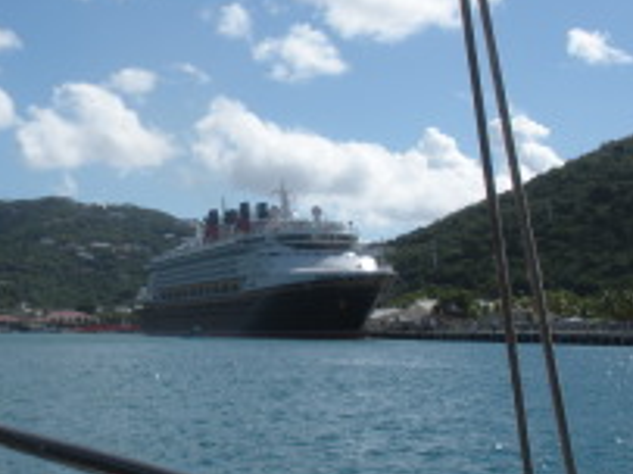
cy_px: 143
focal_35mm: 81
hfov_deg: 24.0
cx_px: 203
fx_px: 1480
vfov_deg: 18.1
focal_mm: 6.3
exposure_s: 1/565
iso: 64
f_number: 5.6
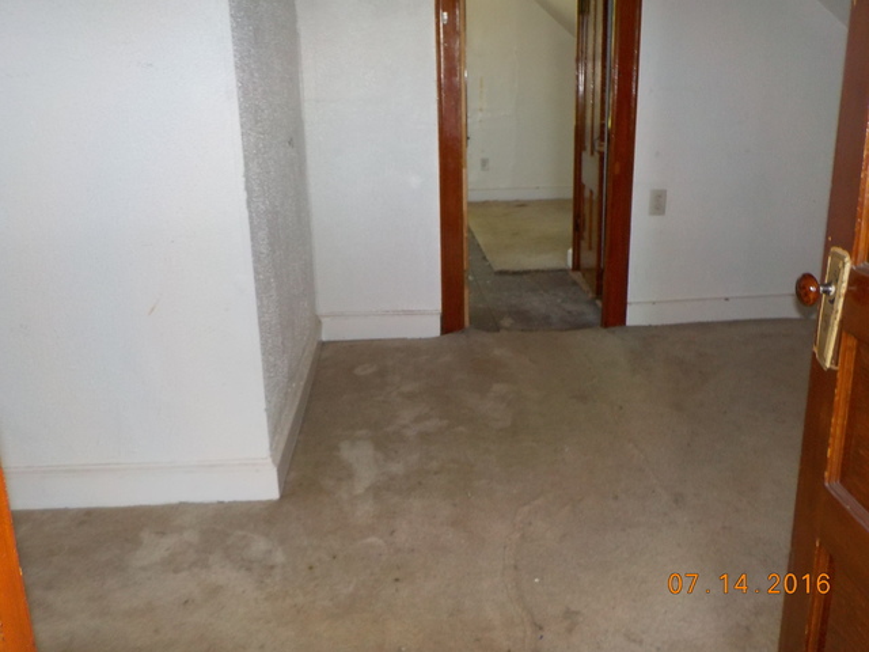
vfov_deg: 46.8
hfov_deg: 60.0
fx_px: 753
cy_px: 326
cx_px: 434
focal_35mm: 30
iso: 200
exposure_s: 1/30
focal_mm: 4.1
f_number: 3.3
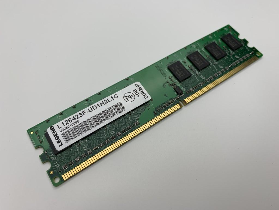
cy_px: 105
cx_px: 140
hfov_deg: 67.3
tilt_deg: -59.9
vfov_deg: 53.1
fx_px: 210
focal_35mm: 26
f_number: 1.8
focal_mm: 4.25
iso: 25
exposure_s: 1/270
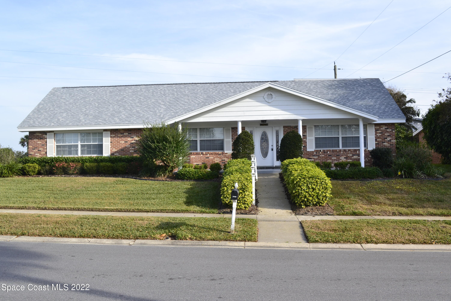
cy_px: 150
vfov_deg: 40.0
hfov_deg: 57.2
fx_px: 413
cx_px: 226
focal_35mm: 33
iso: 400
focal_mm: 22
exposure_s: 1/320
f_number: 10
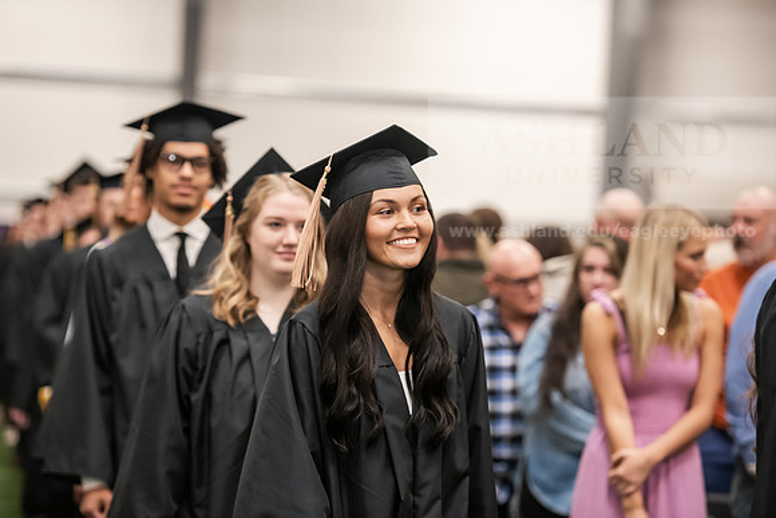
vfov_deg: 10.2
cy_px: 259
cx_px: 388
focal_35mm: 135
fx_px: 2911
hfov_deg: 15.2
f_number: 3.2
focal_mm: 135
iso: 2500
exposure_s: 1/200
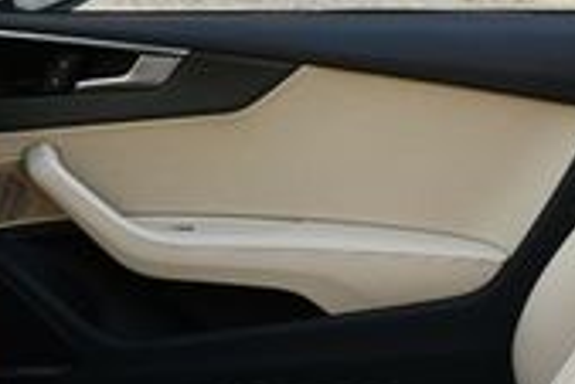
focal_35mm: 136
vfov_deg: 9.9
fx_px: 2174
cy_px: 534
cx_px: 344
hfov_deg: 15.1
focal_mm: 18
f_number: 5.6
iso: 400
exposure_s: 1/250
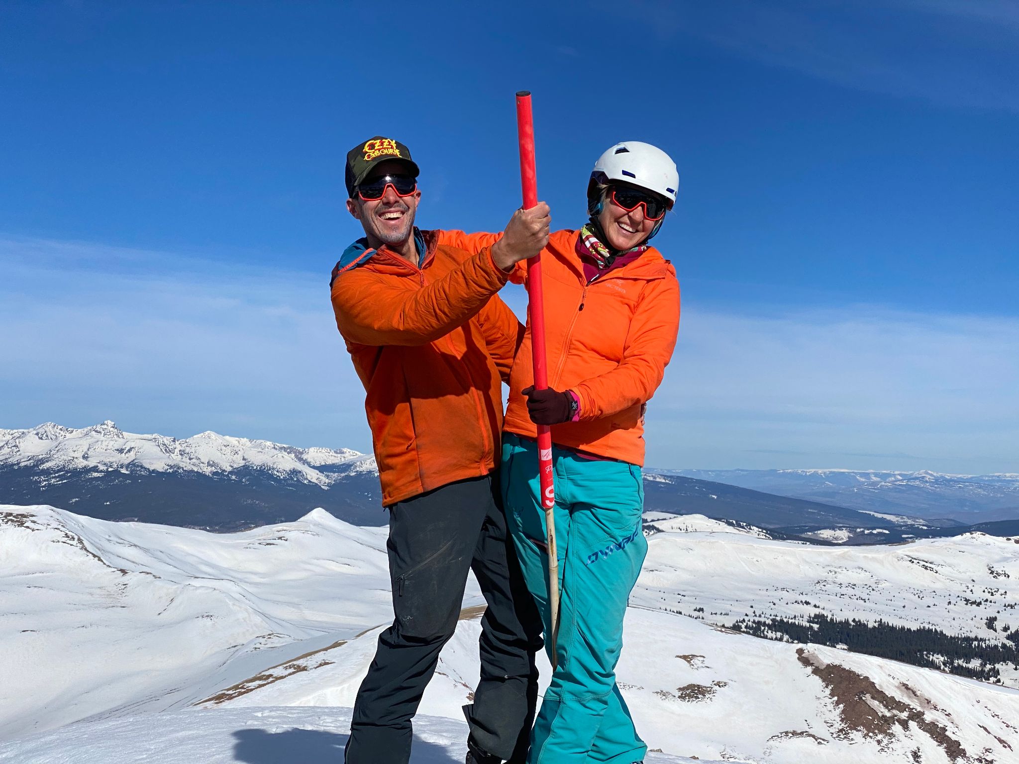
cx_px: 510
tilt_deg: +3.6
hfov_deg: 36.8
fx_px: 1531
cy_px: 382
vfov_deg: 28.0
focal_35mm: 52
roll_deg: -2.0
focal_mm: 6
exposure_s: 1/3984
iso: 25
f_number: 2
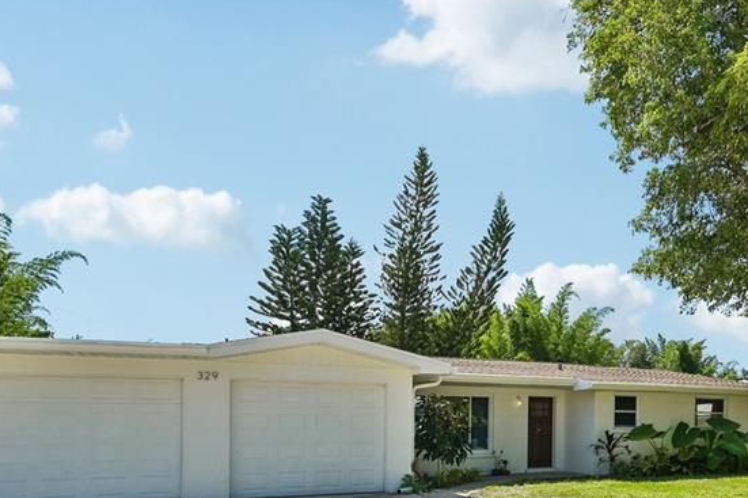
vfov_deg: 47.2
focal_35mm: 26
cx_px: 472
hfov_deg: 68.2
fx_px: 540
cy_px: 389
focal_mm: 14
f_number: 8
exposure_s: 1/1600
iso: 400
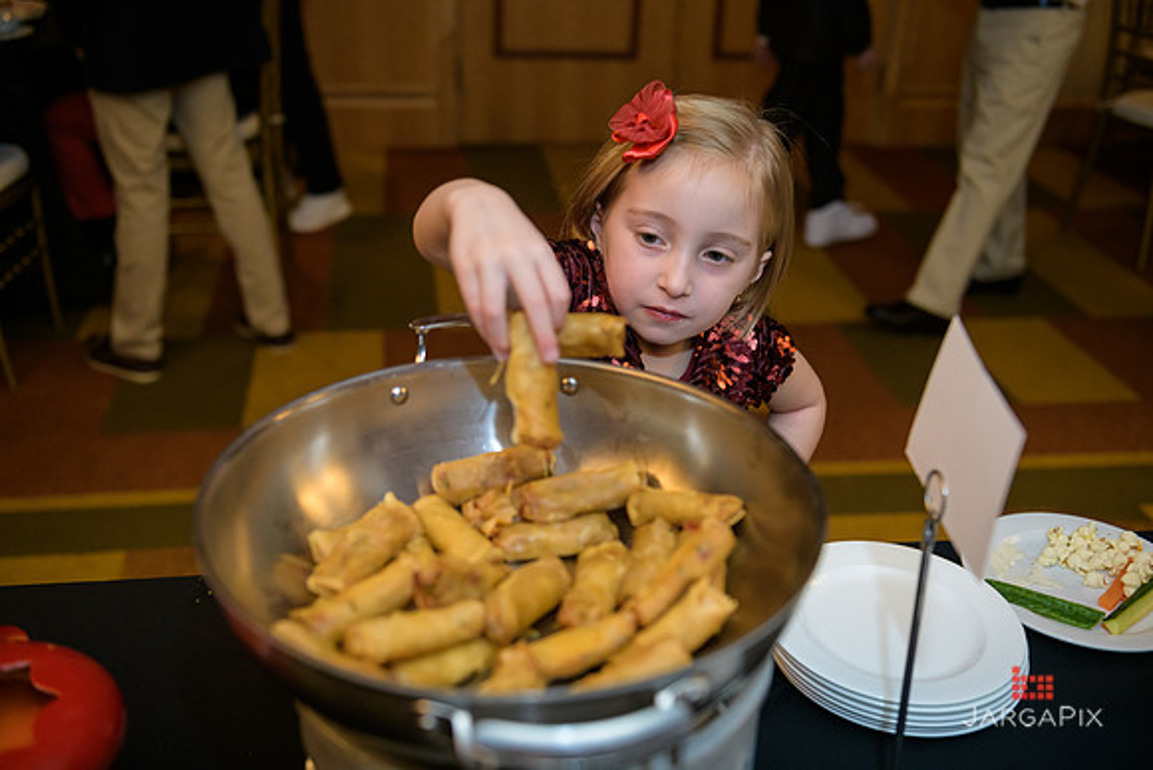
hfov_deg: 50.7
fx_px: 1217
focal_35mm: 38
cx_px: 576
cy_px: 385
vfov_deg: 35.1
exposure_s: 1/125
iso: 1600
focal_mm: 38
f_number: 3.2
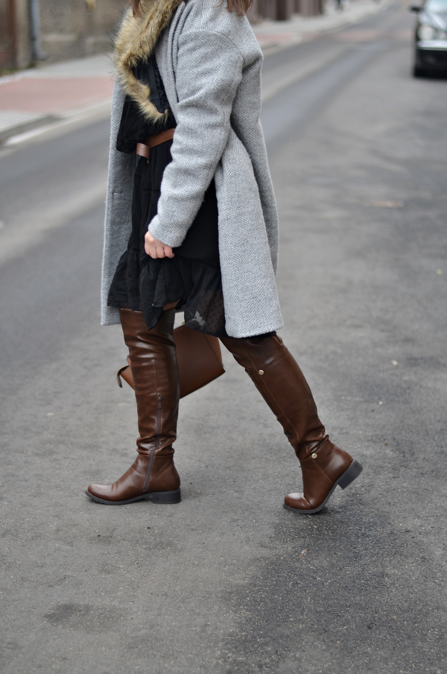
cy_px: 337
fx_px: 1403
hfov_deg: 18.1
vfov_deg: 27.0
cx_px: 224
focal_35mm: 75
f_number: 1.8
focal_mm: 50
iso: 100
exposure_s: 1/160
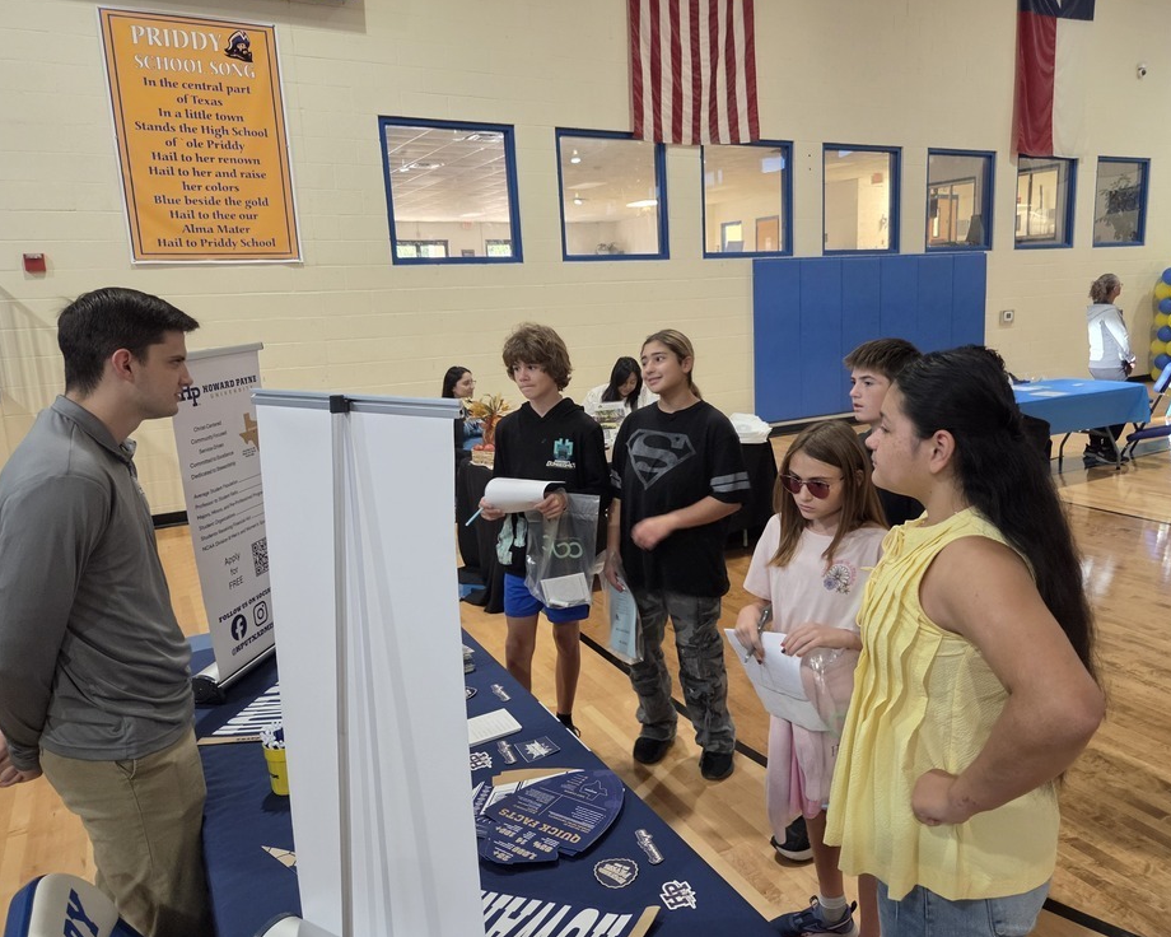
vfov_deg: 56.8
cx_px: 626
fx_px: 866
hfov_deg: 68.0
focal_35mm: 25
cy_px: 453
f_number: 1.8
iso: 640
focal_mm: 5.4
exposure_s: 1/120
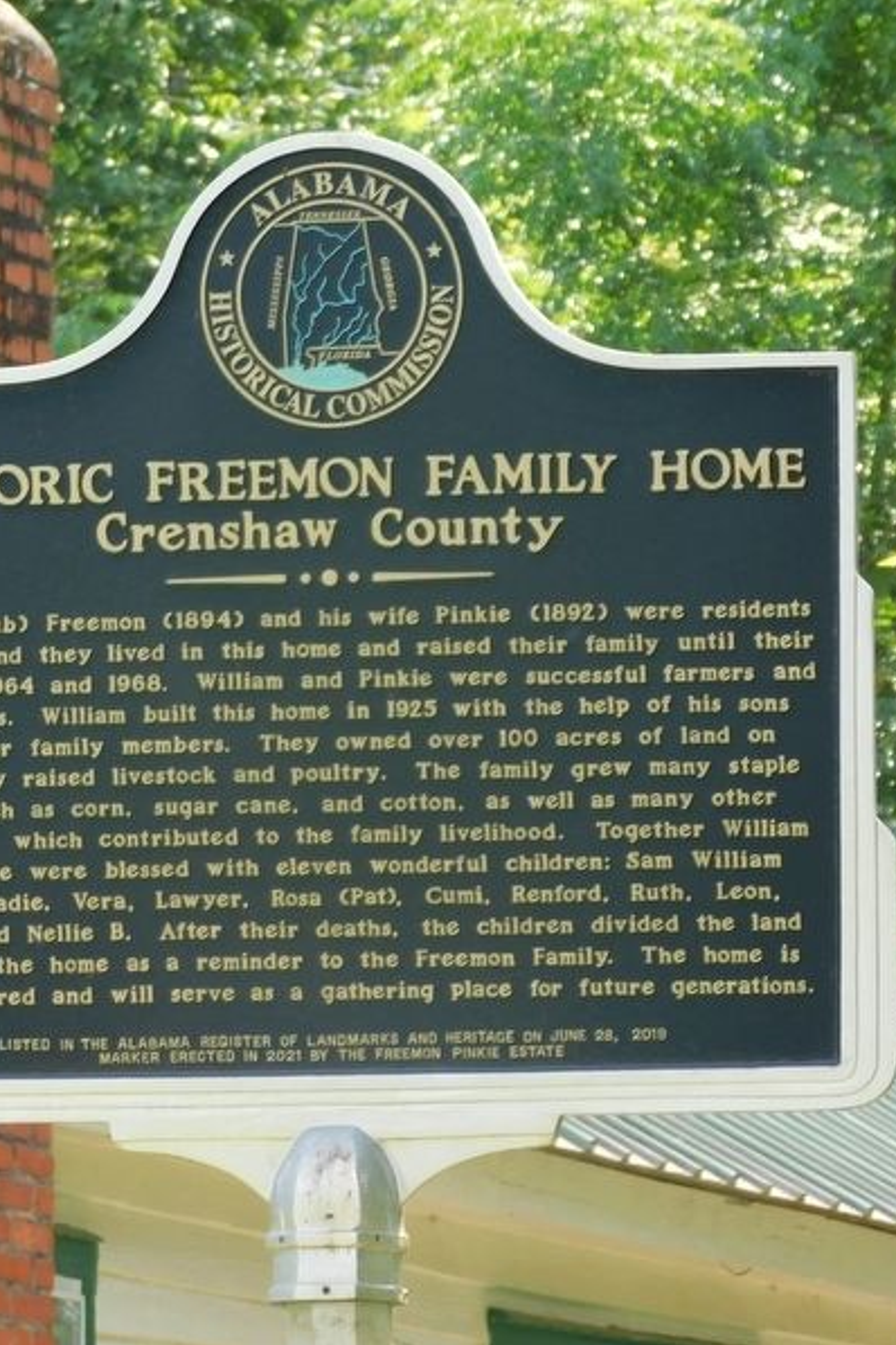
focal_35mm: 410
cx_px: 315
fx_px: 15305
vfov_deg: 5.0
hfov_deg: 3.4
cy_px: 674
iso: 125
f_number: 5.7
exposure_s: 1/80
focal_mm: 52.2
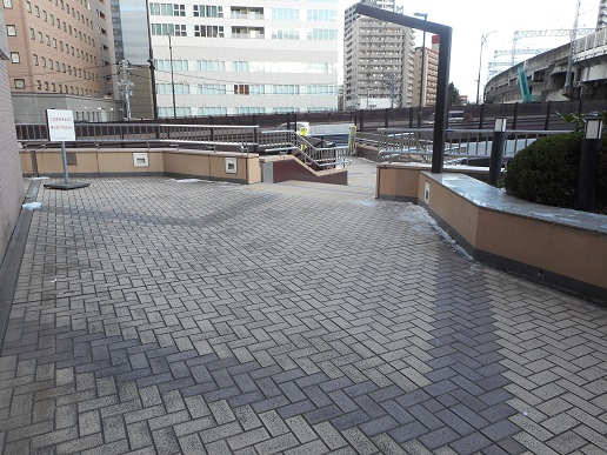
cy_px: 228
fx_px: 438
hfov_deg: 69.4
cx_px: 304
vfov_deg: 54.9
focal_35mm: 25
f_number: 3.7
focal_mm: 4.5
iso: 80
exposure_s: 1/80
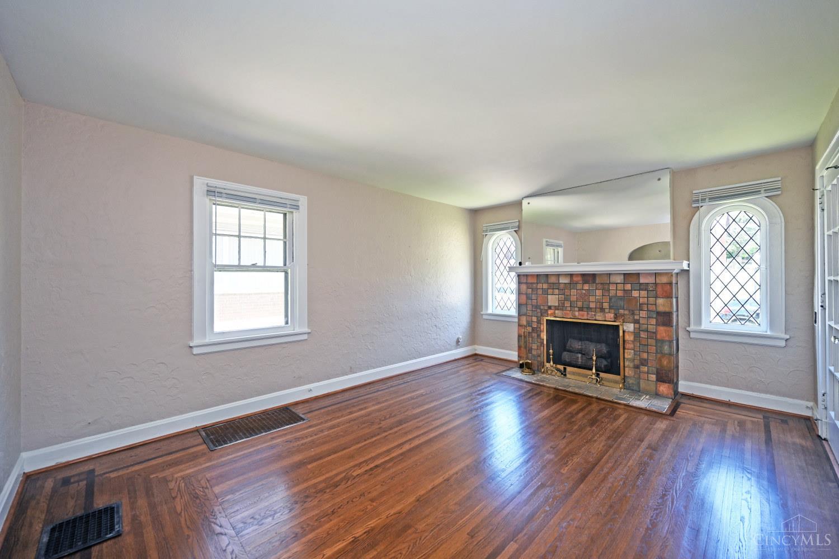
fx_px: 326
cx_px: 420
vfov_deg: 81.2
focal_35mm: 14
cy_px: 280
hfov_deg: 104.3
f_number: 4
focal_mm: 14
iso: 320
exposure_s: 1/60
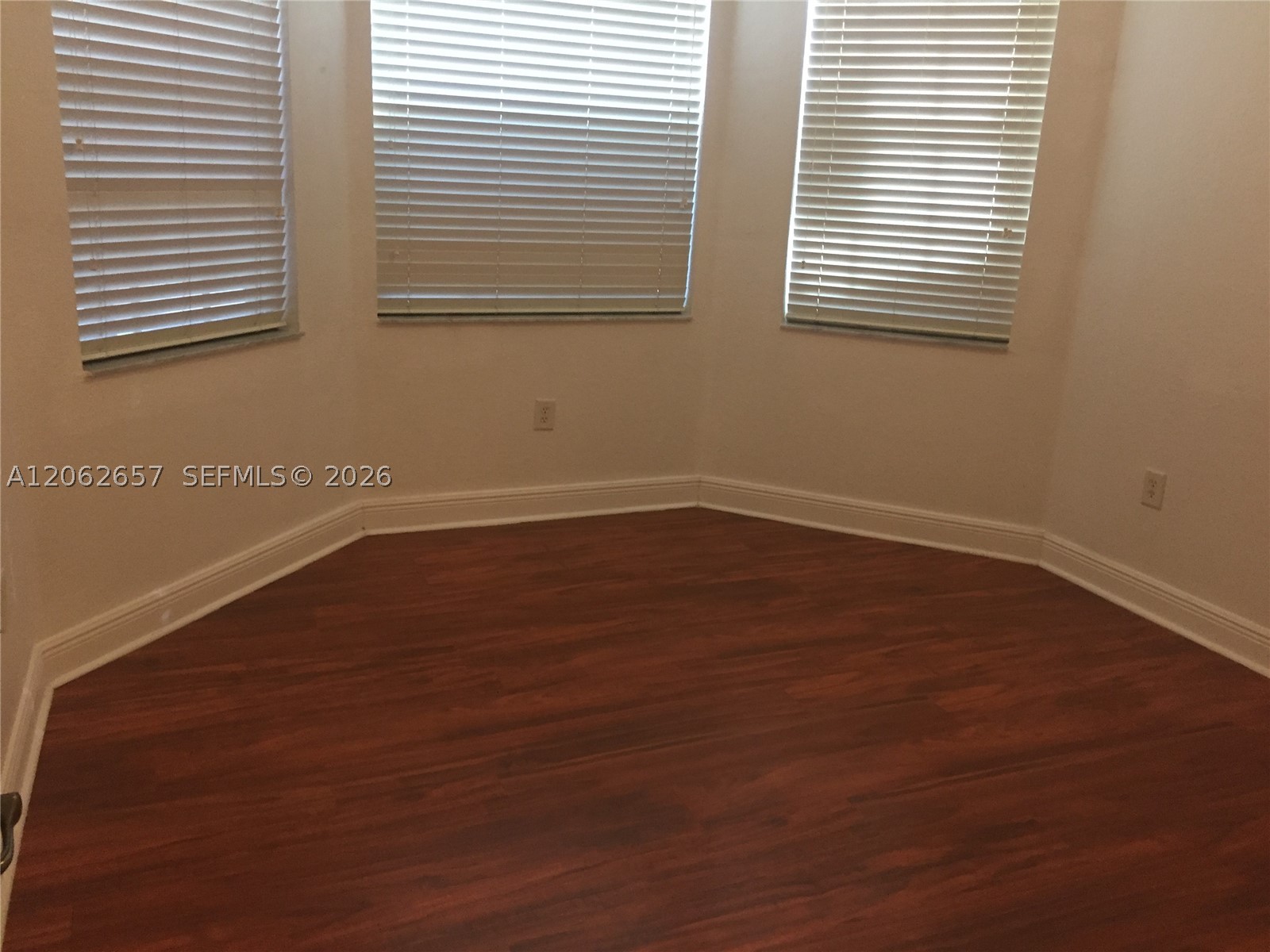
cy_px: 476
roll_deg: -3.8
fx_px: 1064
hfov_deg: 61.7
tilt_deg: -15.4
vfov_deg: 48.2
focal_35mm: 29
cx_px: 635
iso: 160
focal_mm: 4.15
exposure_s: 1/30
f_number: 2.2
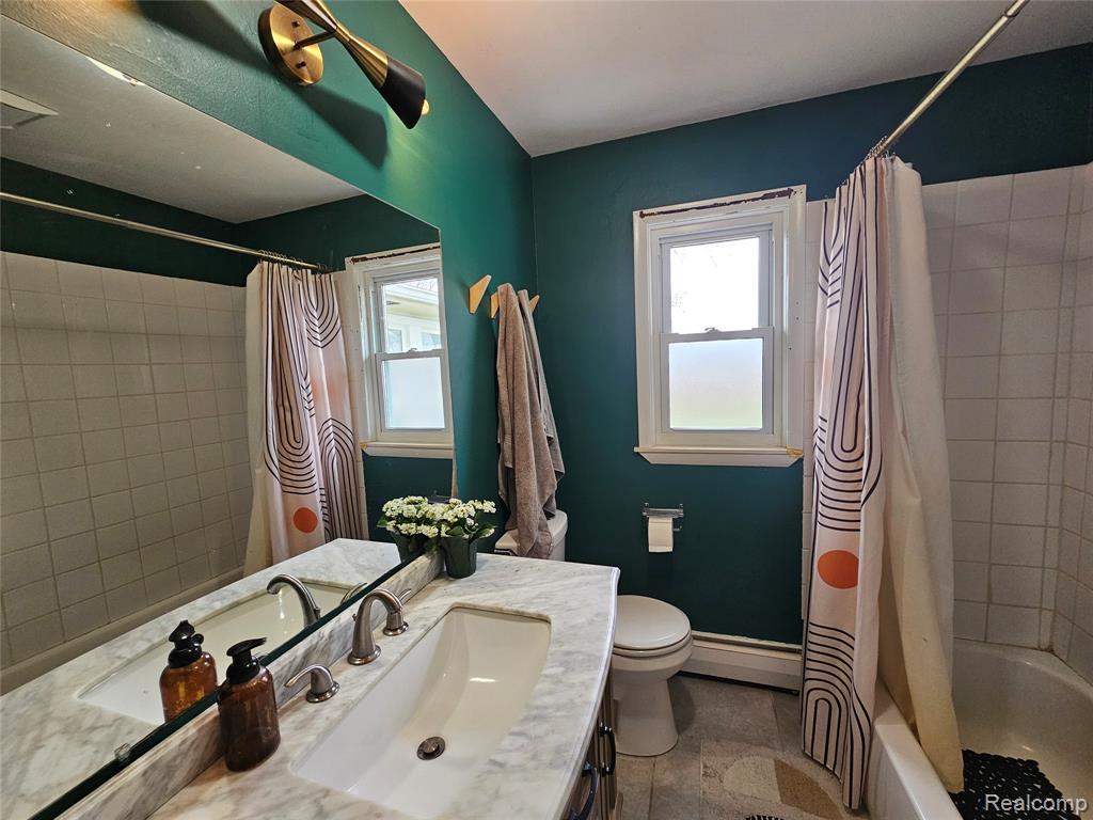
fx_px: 410
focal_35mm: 13
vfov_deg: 89.9
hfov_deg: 106.2
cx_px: 546
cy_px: 410
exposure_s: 1/60
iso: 160
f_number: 2.2
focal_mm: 2.2
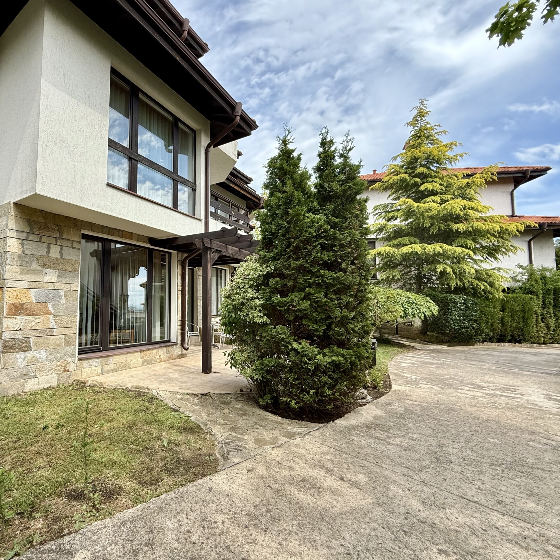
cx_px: 180
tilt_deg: +4.4
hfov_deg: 80.7
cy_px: 280
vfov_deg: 84.0
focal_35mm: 17
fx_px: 311
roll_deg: -1.6
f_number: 2.2
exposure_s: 1/830
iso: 64
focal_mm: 2.22
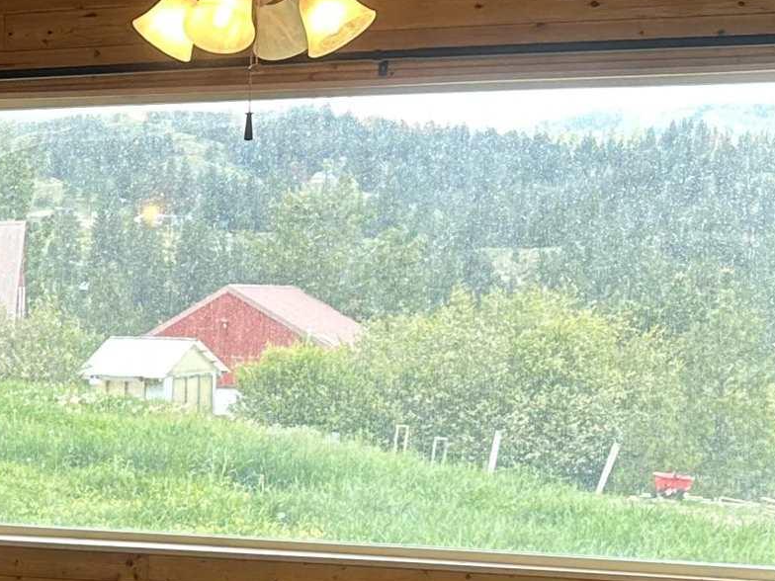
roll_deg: +0.6
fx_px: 2105
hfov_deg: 19.1
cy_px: 546
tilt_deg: -7.5
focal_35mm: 94
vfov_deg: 15.5
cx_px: -278
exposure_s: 1/120
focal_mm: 6.86
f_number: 1.78
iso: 80
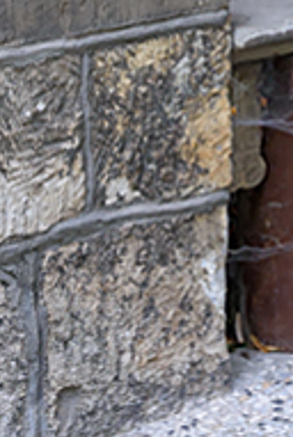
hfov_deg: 7.5
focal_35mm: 176
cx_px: 549
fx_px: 2145
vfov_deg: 10.4
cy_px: -519
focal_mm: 25
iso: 280
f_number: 5.6
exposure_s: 1/50
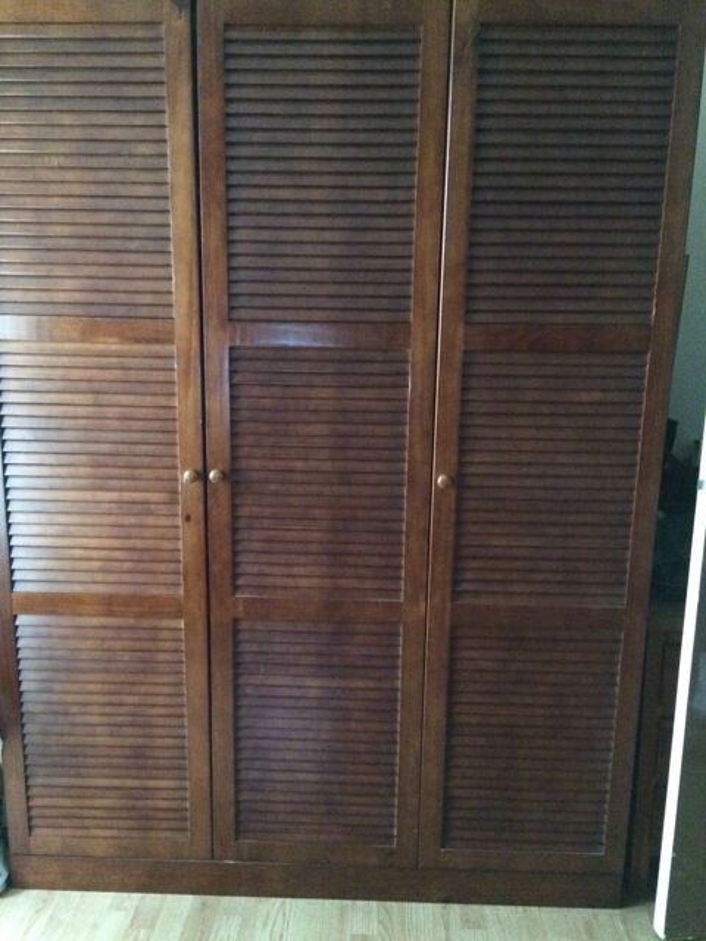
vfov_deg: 61.7
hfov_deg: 48.2
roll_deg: +1.0
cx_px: 353
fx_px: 789
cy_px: 470
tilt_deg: -15.1
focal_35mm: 29
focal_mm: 4.15
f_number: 2.2
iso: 800
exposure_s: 1/17
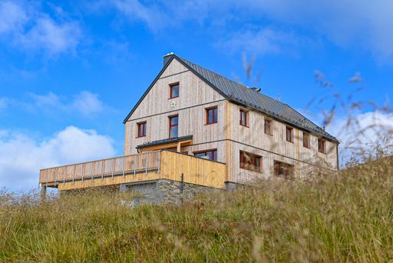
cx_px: 196
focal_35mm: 48
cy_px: 132
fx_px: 524
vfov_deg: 28.1
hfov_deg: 41.1
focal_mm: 48
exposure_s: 1/500
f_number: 5.6
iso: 200
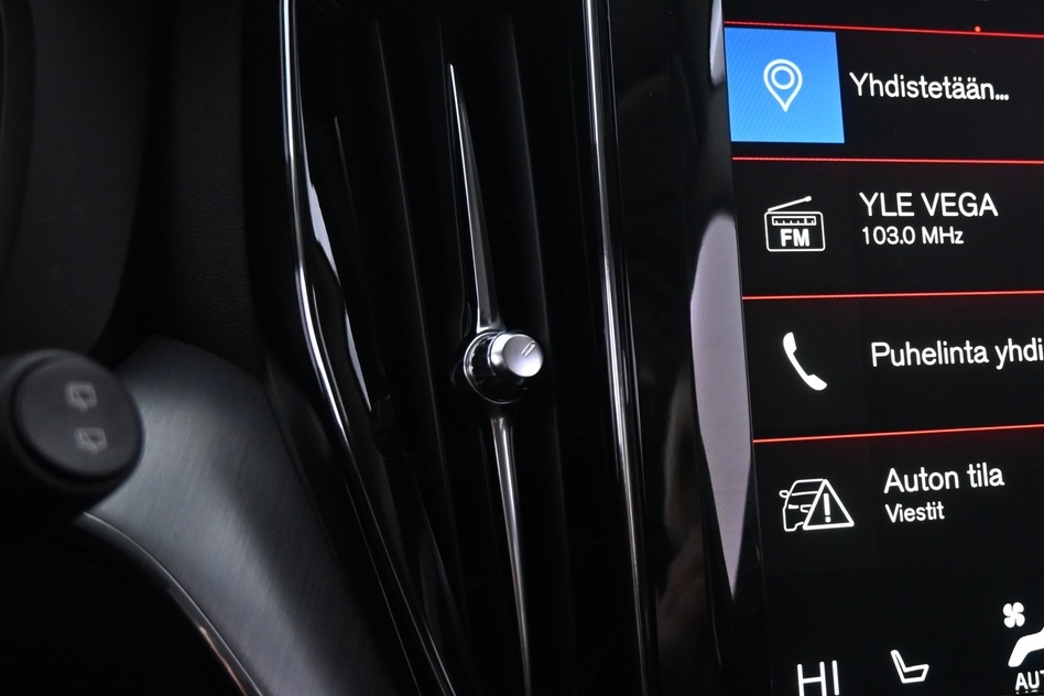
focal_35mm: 41
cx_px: 849
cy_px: 412
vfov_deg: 32.5
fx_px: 1189
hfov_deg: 44.8
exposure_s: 1/25
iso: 2000
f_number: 3.5
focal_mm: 16
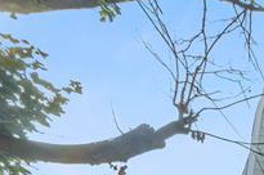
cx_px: 523
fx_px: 586
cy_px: 305
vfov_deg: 15.0
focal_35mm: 80
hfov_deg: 17.9
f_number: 8
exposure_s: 1/60
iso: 160
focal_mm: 16
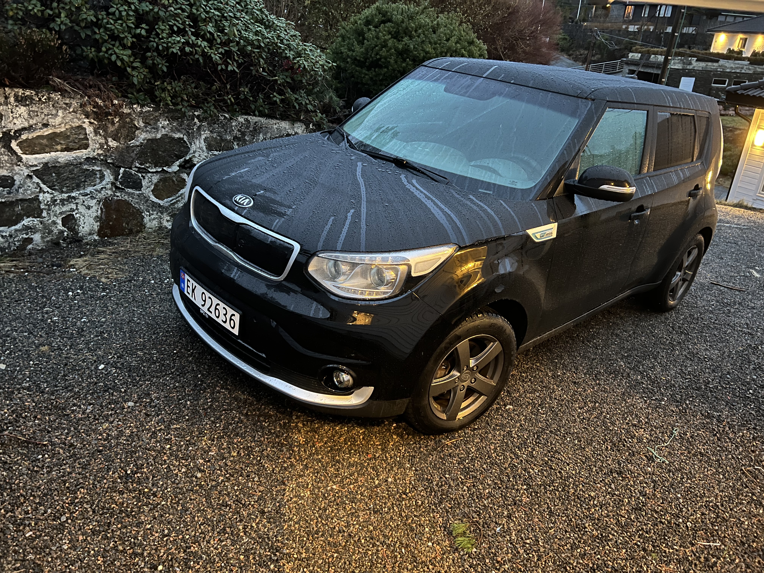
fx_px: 574
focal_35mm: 26
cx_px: 382
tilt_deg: -24.0
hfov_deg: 67.3
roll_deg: -3.6
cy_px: 286
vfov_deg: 53.1
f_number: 1.5
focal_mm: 5.7
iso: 640
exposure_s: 1/12
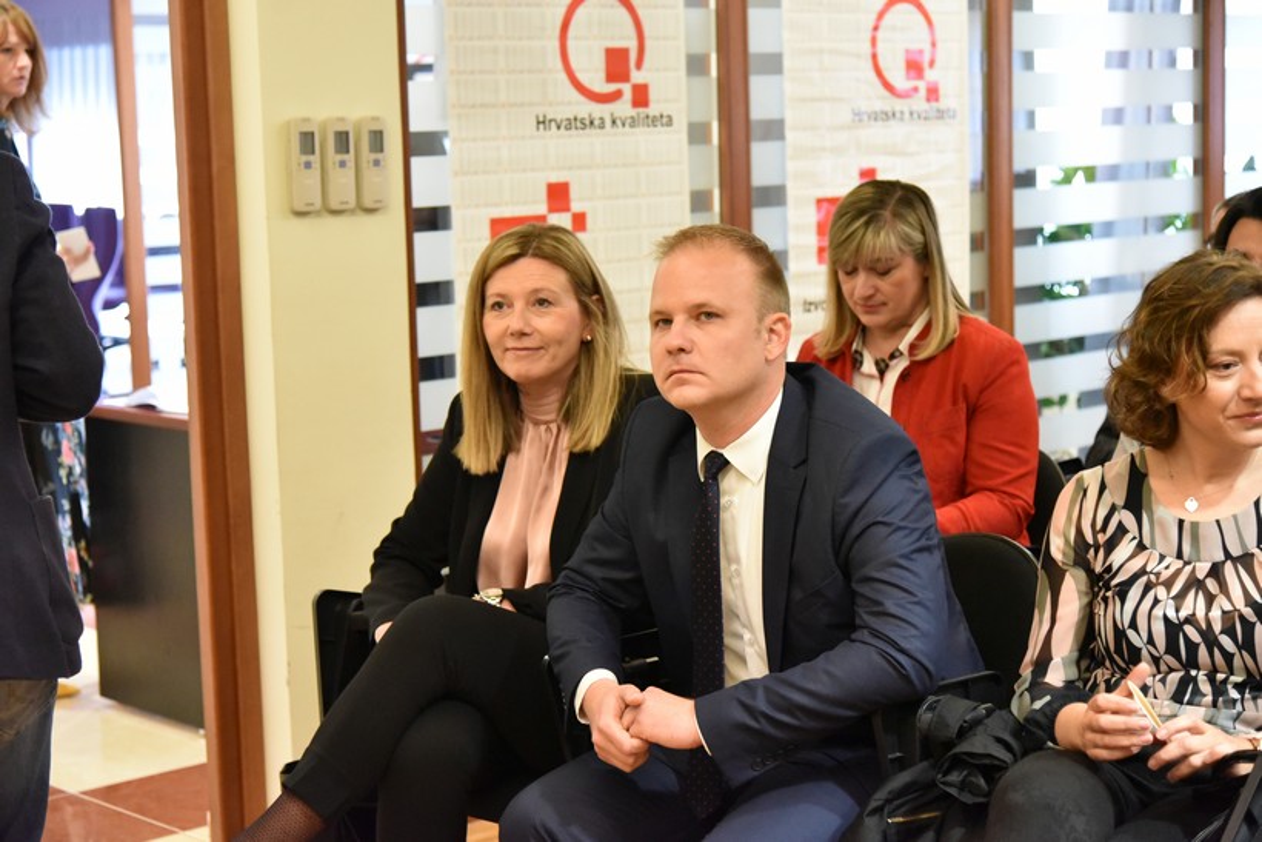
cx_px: 631
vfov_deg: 20.9
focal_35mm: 65
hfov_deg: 31.0
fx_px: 2279
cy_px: 421
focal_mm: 65
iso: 10000
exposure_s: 1/160
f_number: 4
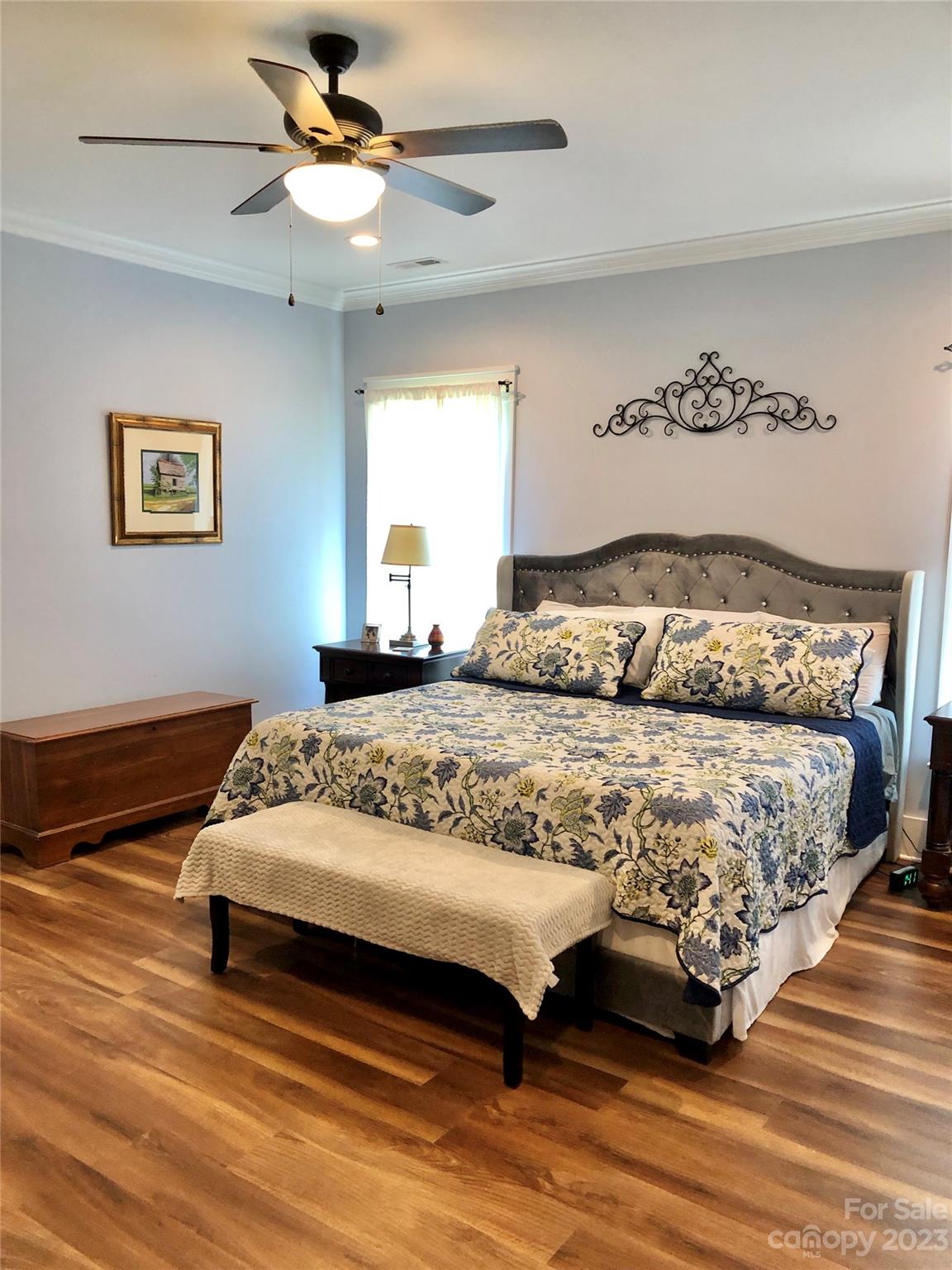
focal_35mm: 28
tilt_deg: -9.3
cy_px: 635
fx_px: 1027
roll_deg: -0.3
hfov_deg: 49.7
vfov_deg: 63.4
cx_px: 476
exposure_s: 1/17
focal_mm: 3.99
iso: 40
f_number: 1.8
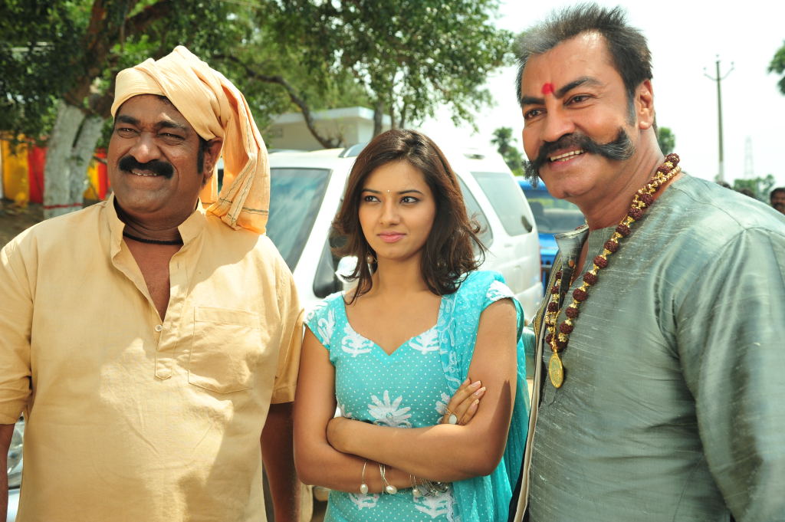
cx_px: 392
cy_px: 261
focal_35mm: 40
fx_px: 871
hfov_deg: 48.5
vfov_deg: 33.3
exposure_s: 1/800
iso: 400
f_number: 5.6
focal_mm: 40
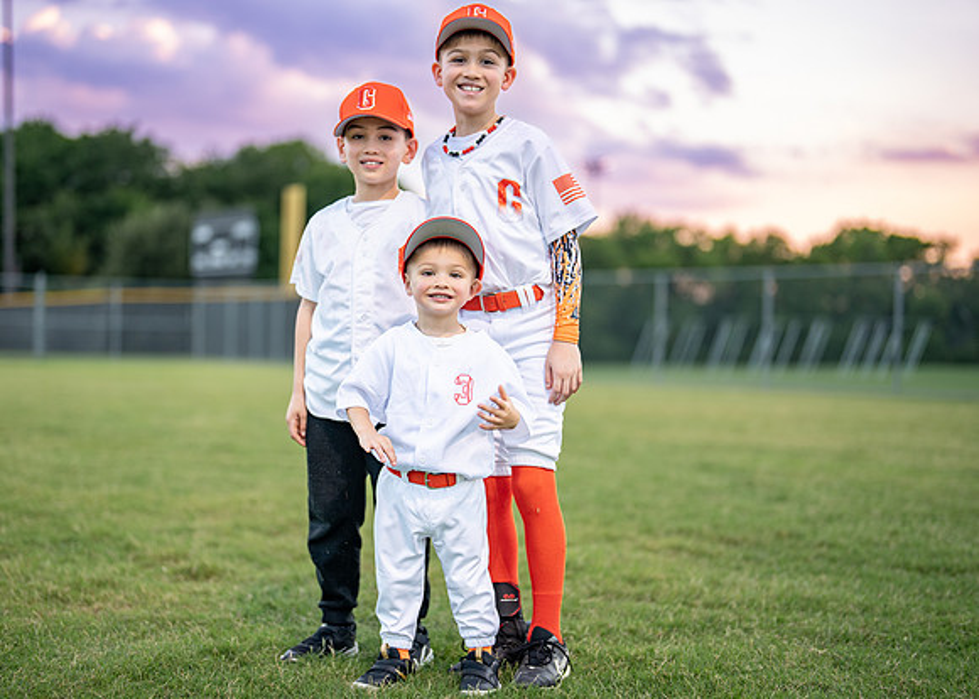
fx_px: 1556
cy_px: 370
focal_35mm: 56
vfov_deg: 25.3
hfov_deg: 34.9
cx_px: 424
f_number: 1.2
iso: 160
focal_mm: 50
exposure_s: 1/400
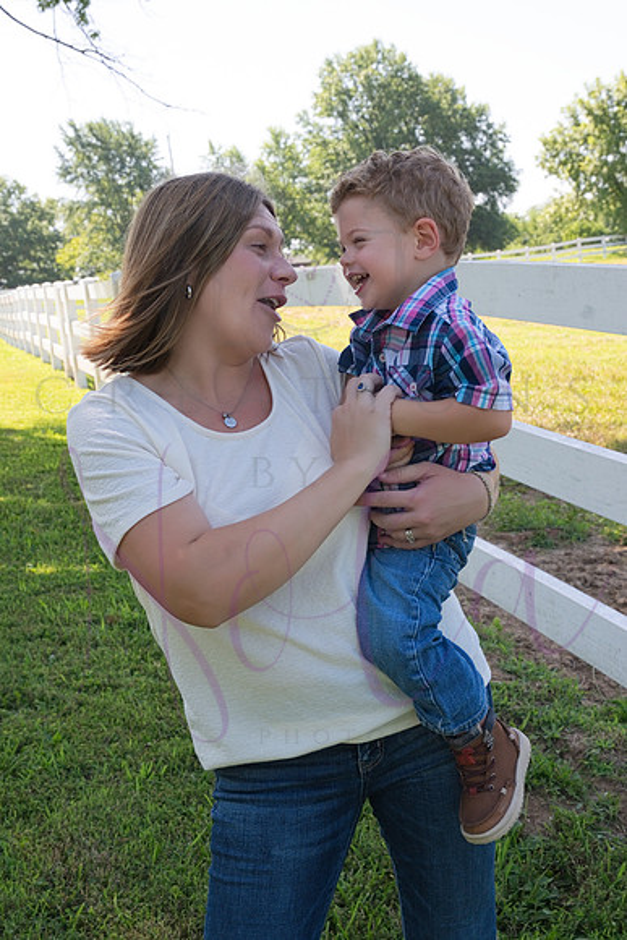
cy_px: 470
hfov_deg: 31.9
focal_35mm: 42
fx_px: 1097
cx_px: 314
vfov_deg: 46.4
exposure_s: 1/200
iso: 400
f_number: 10
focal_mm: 42
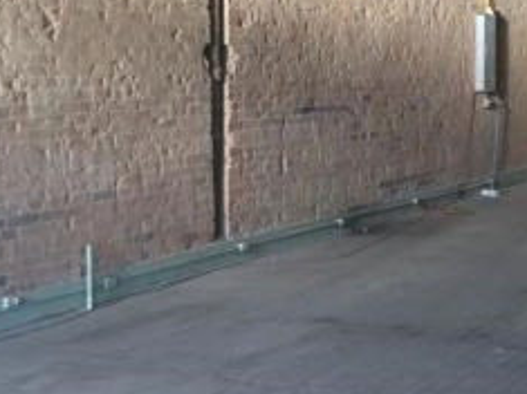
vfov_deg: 18.5
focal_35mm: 79
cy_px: 96
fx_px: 1202
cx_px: 332
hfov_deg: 24.7
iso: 25
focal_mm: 4.15
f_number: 2.2
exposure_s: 1/60
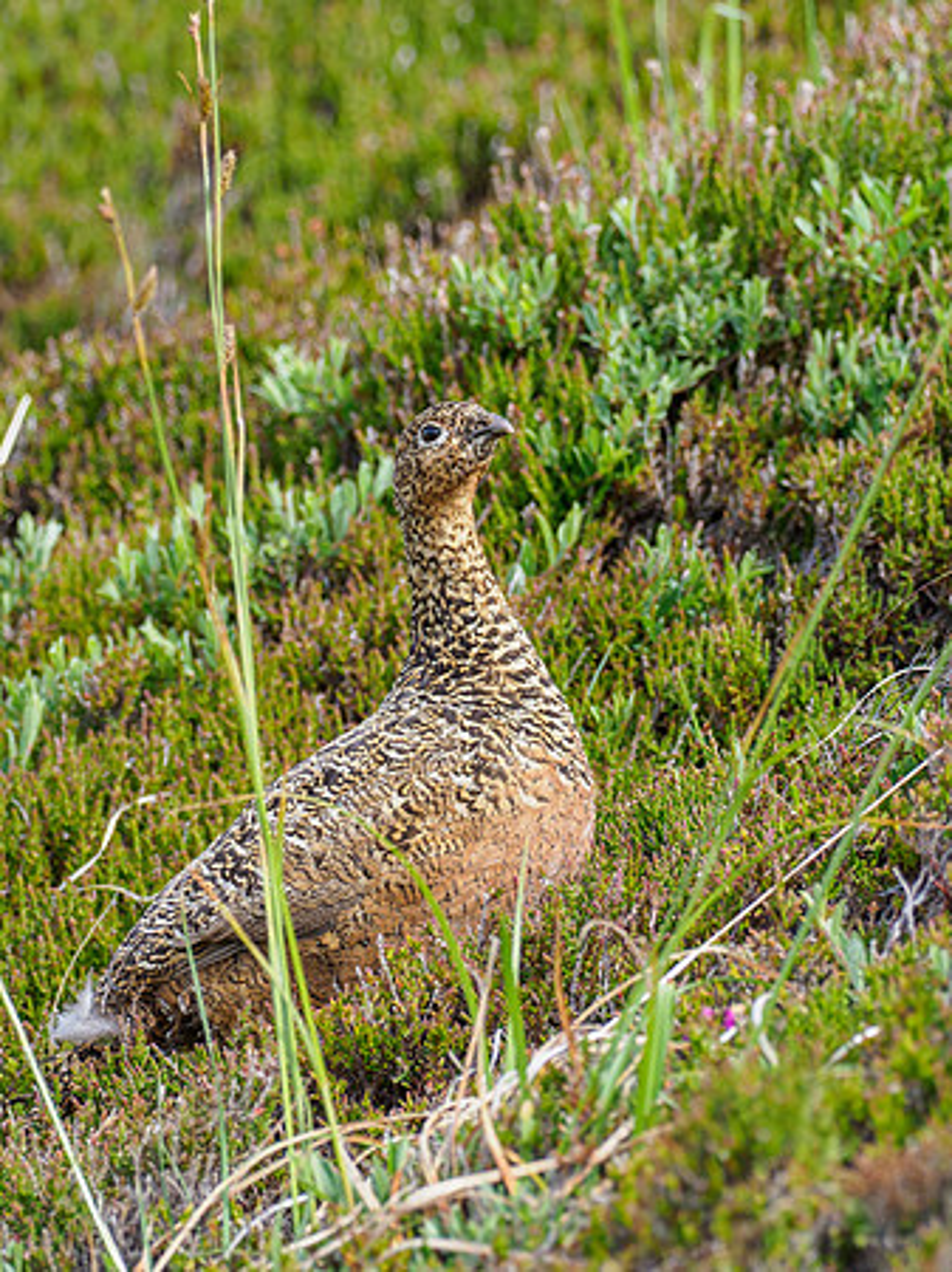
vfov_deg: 2.4
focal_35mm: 843
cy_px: 603
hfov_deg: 1.8
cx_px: 468
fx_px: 30940
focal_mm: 300
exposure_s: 1/640
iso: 320
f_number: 4
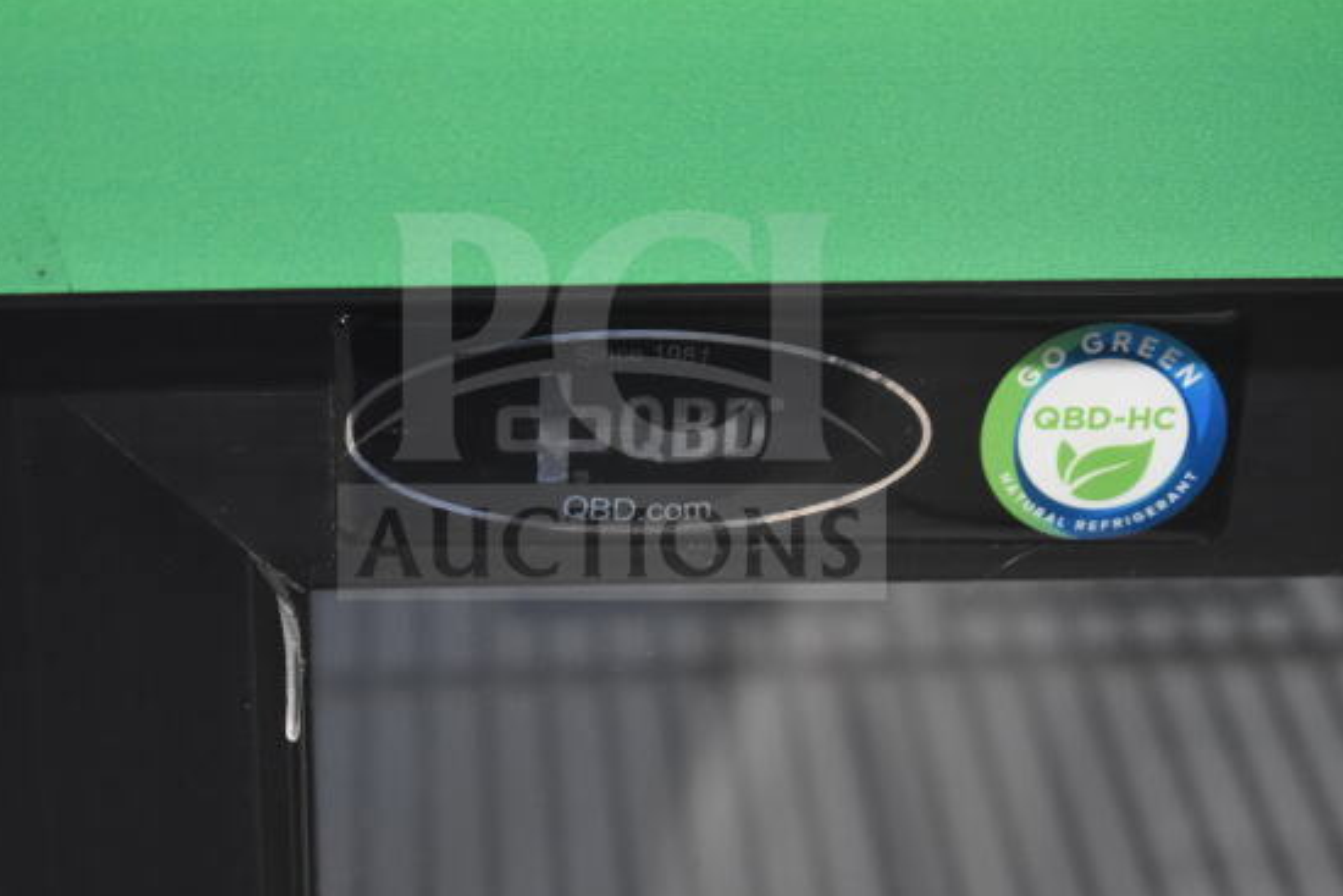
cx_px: 610
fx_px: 3416
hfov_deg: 22.2
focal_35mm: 92
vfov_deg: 14.9
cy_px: 406
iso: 2500
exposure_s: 1/100
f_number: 5.6
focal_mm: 55
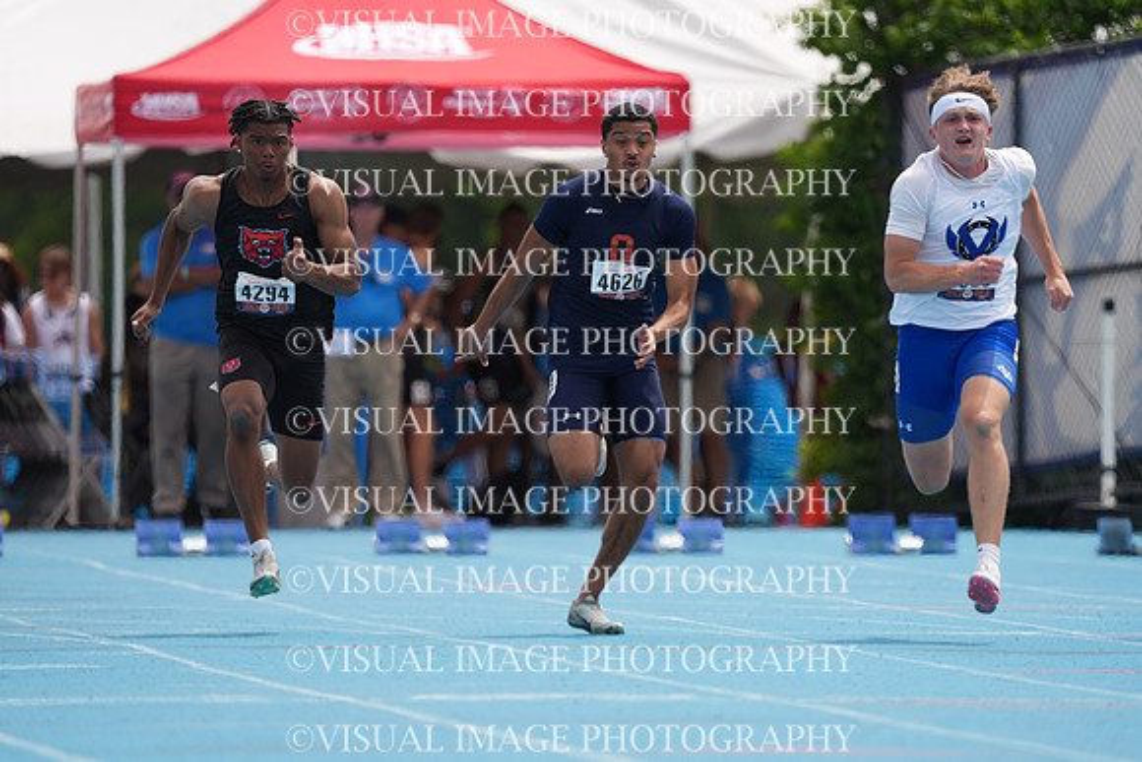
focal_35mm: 600
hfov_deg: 3.4
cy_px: 381
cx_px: 571
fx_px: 19037
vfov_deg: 2.3
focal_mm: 600
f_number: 6.3
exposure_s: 1/1600
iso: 500
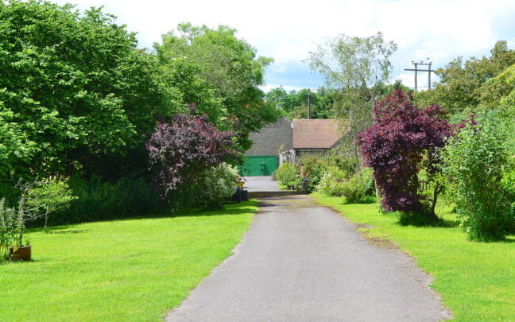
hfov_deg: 30.2
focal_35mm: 68
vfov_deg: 19.1
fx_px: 954
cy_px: 172
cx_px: 259
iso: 400
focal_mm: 44
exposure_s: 1/400
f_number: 11
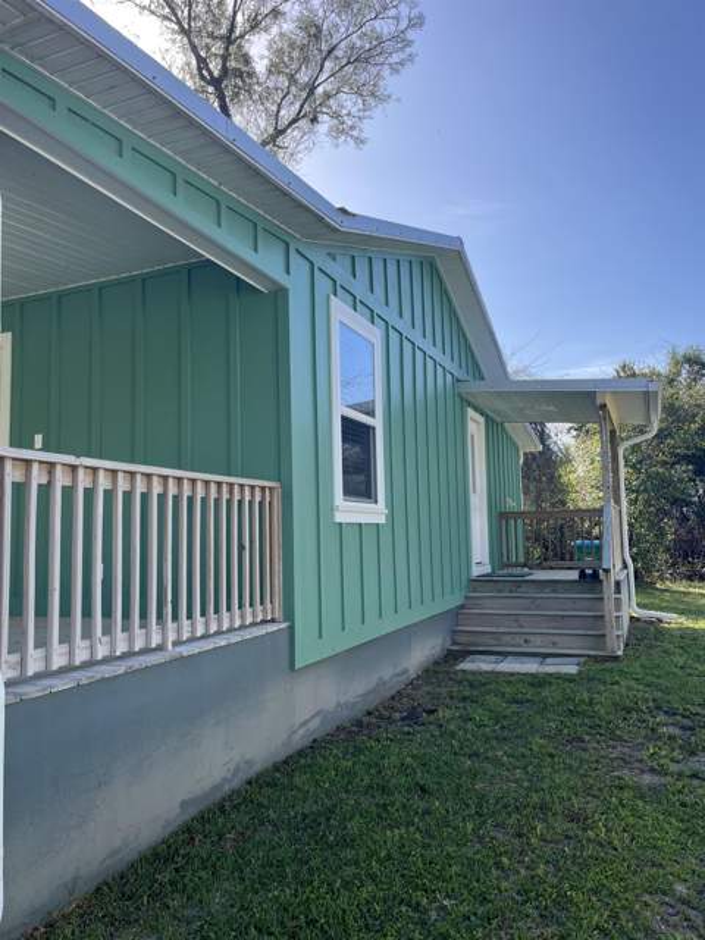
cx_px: 352
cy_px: 470
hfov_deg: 53.1
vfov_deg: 67.3
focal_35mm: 26
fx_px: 706
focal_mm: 5.1
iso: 50
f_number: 1.6
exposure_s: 1/1441
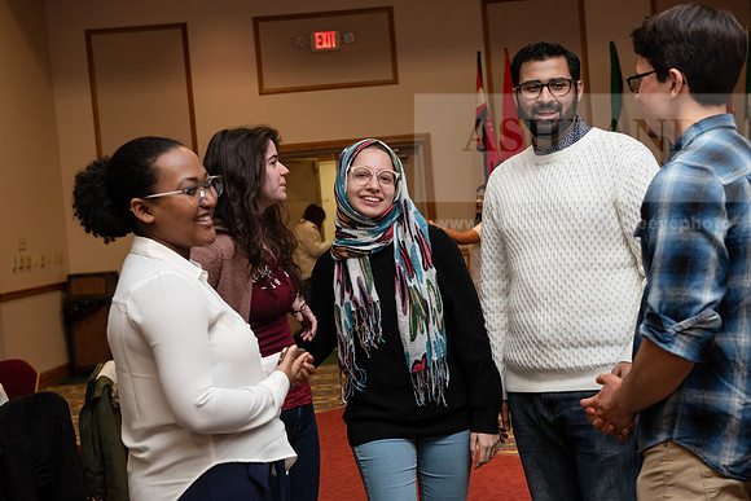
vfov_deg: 24.2
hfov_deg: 35.6
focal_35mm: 56
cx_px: 376
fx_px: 1168
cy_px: 250
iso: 1600
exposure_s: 1/200
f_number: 5.6
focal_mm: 56
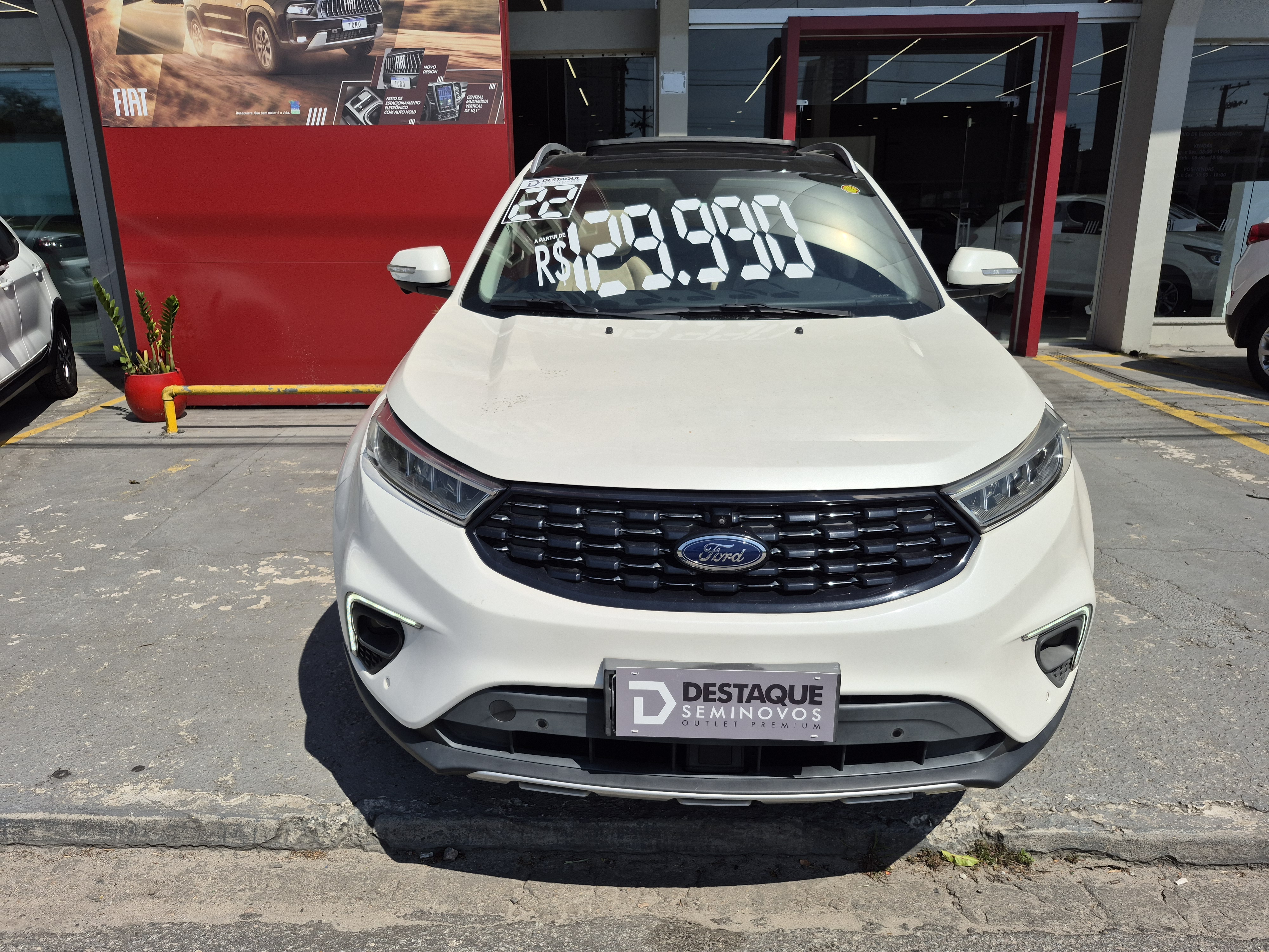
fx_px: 843
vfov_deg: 58.9
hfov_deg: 73.9
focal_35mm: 23
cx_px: 634
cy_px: 476
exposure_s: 1/4192
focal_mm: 5.4
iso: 25
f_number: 1.8
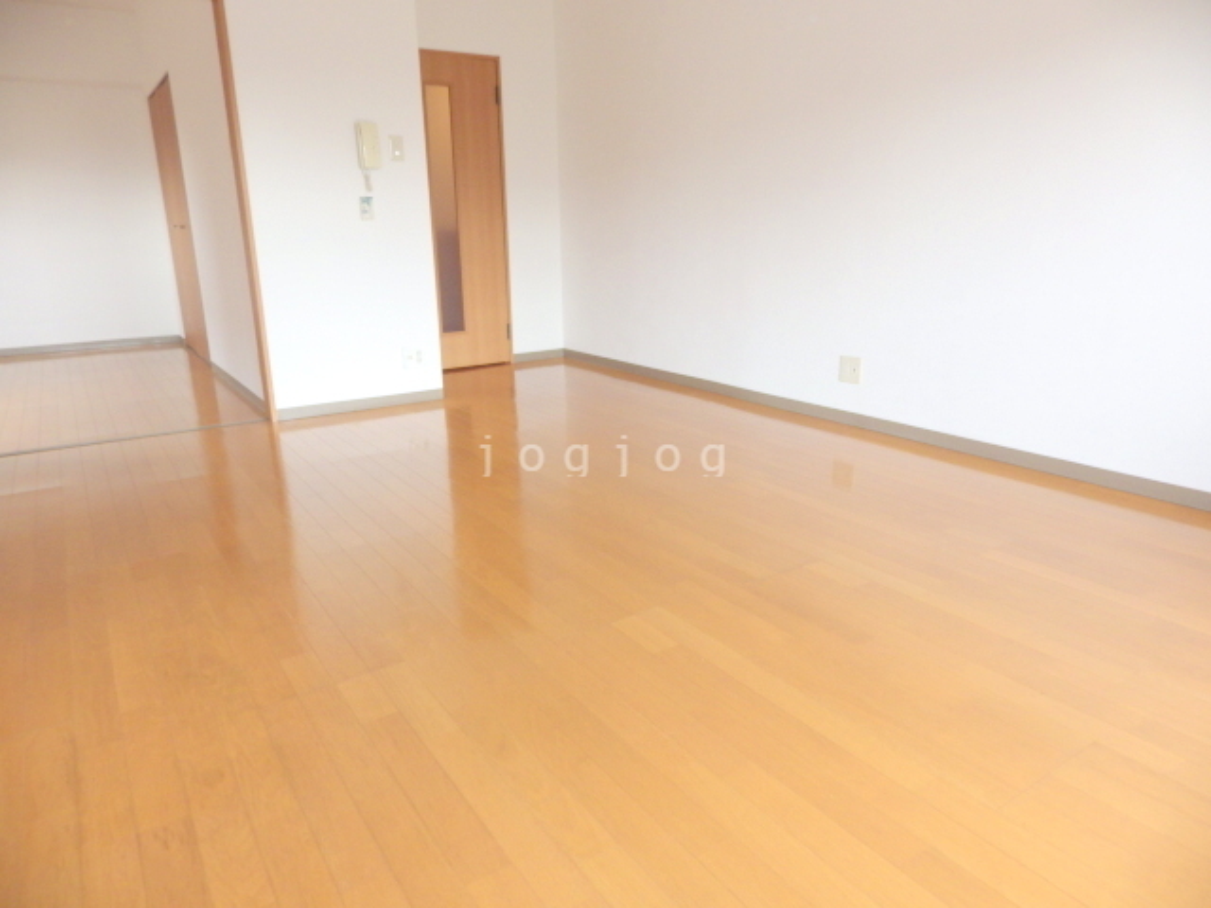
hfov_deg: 76.4
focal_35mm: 22
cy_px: 454
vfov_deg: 61.1
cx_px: 606
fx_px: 770
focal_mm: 4
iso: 100
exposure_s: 1/45
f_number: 3.1
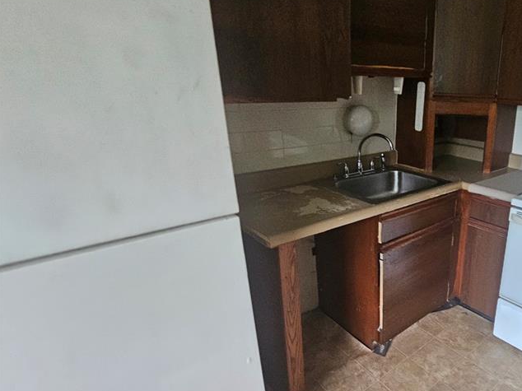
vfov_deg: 63.4
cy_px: 199
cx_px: 418
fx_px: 317
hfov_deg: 71.0
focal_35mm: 21
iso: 400
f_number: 2.2
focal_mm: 2.2
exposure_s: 1/40
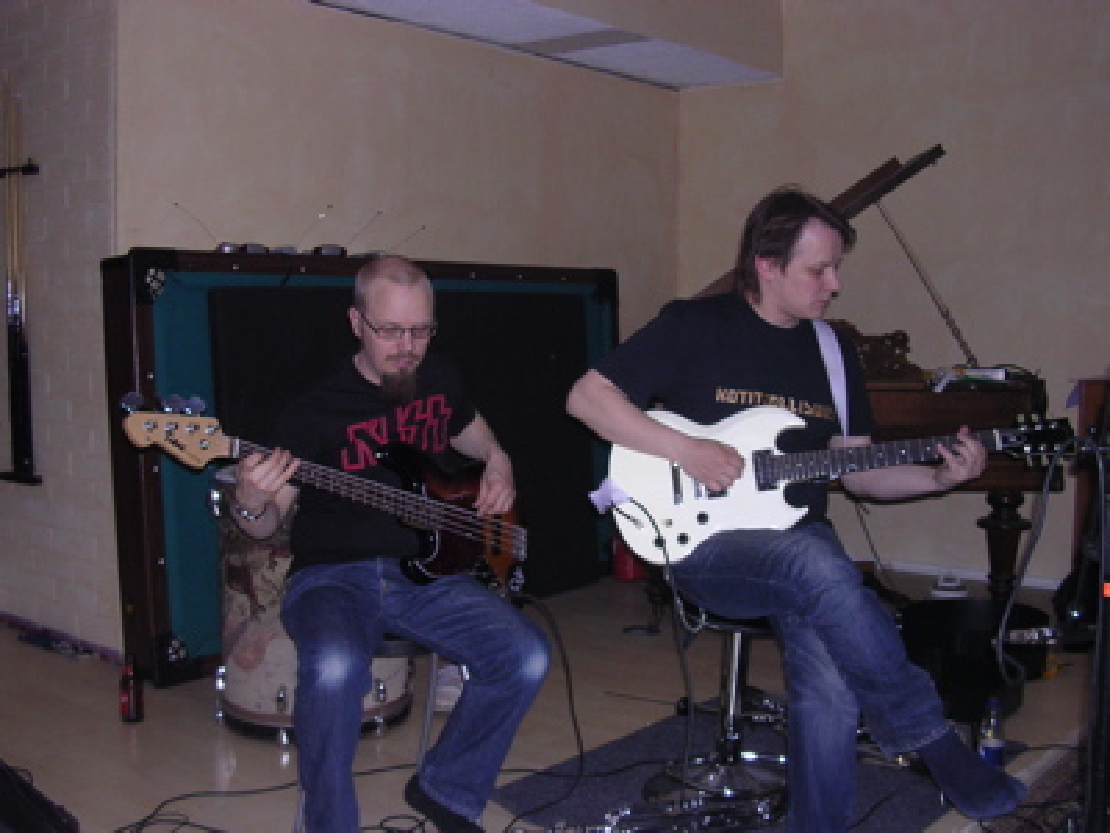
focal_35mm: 38
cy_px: 416
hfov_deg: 49.0
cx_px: 555
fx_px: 1219
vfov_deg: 37.7
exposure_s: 1/60.1
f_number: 2.8
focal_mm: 5.8
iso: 226
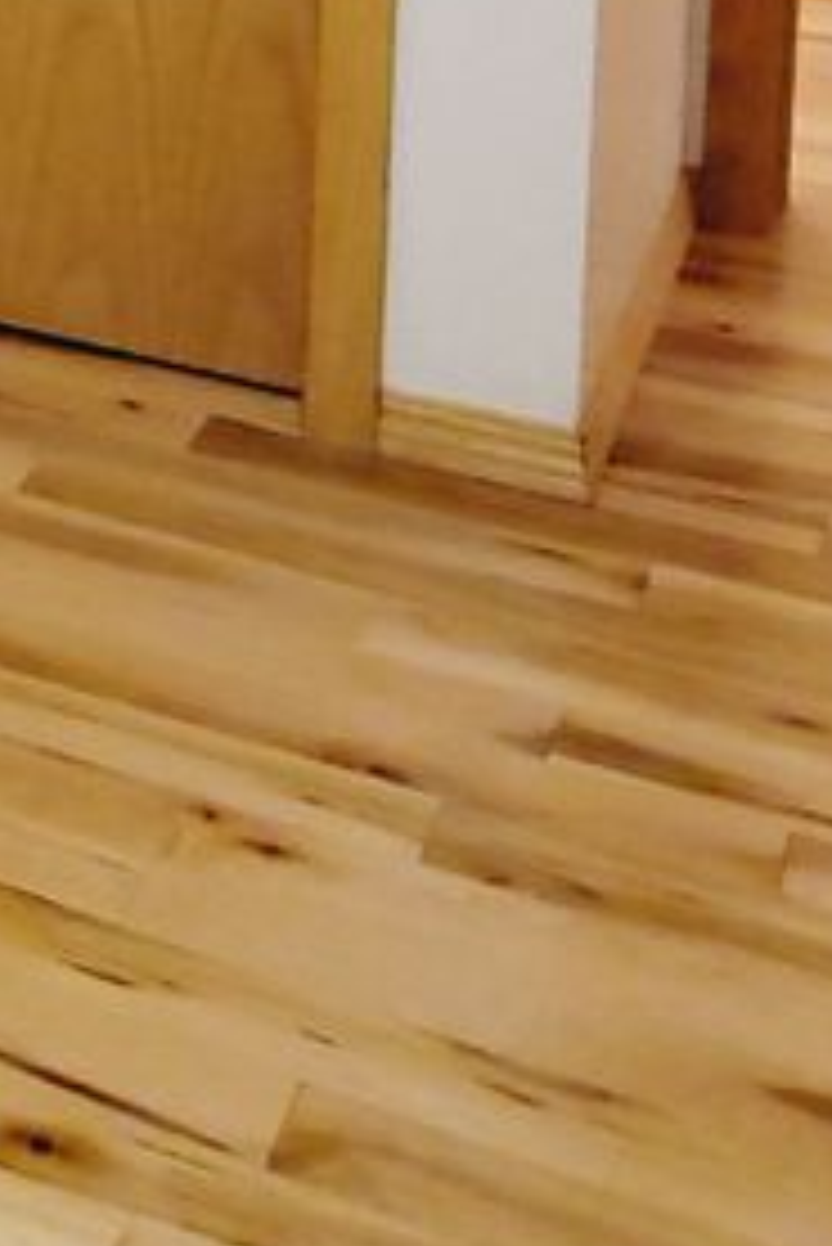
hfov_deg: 14.4
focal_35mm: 75
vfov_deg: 22.6
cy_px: -567
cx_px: -944
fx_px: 2597
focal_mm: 2.2
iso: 320
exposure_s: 1/59
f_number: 2.2
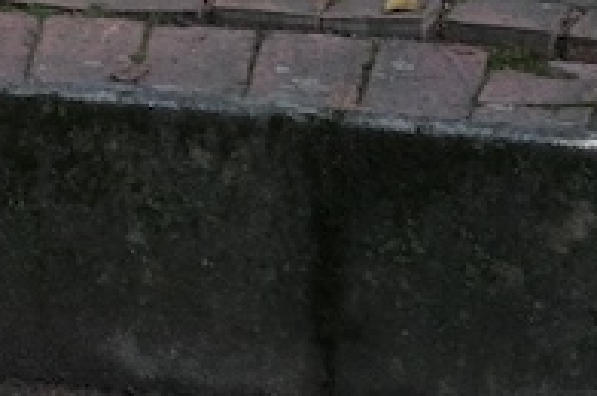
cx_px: -1157
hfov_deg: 6.9
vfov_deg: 4.9
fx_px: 4454
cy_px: -664
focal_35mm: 269
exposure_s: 1/100
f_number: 8
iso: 800
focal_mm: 25.7
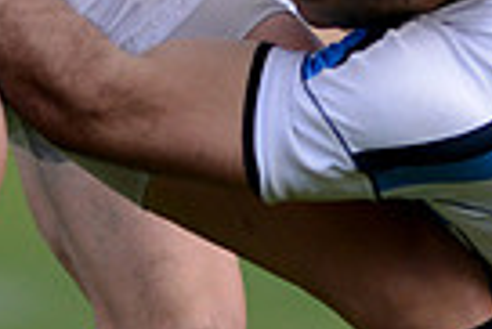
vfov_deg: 0.8
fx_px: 24489
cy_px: -349
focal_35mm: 1790
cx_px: -174
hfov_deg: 1.2
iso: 800
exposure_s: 1/1250
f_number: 4
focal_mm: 420
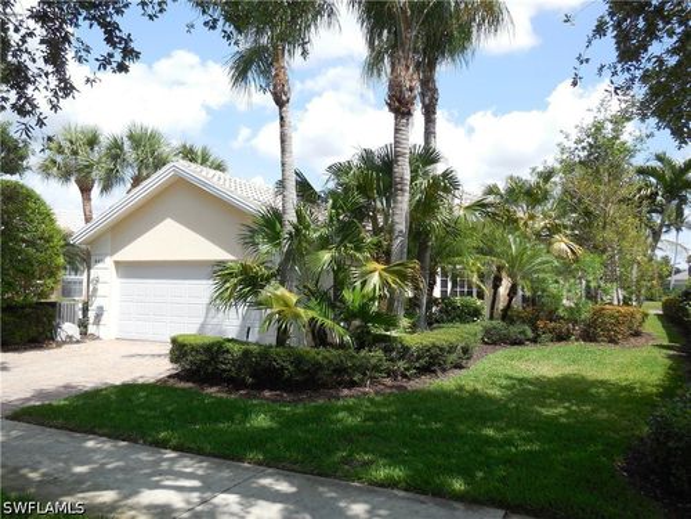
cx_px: 346
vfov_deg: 54.9
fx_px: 499
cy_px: 260
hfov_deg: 69.4
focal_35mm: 25
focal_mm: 4.5
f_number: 3.1
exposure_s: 1/1000
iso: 125
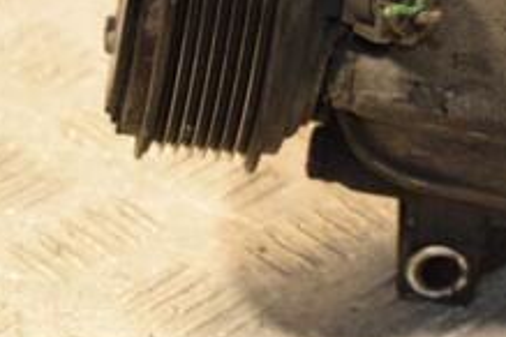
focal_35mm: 255
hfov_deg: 8.0
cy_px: -60
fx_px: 3584
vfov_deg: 5.4
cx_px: 642
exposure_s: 1/100
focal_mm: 62
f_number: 5.3
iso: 800
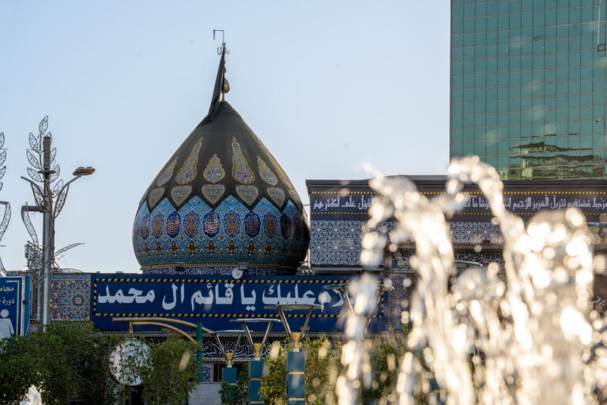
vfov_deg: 9.9
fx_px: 2344
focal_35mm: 139
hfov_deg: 14.8
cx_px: 304
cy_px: 202
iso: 100
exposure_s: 1/100
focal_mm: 139
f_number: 10
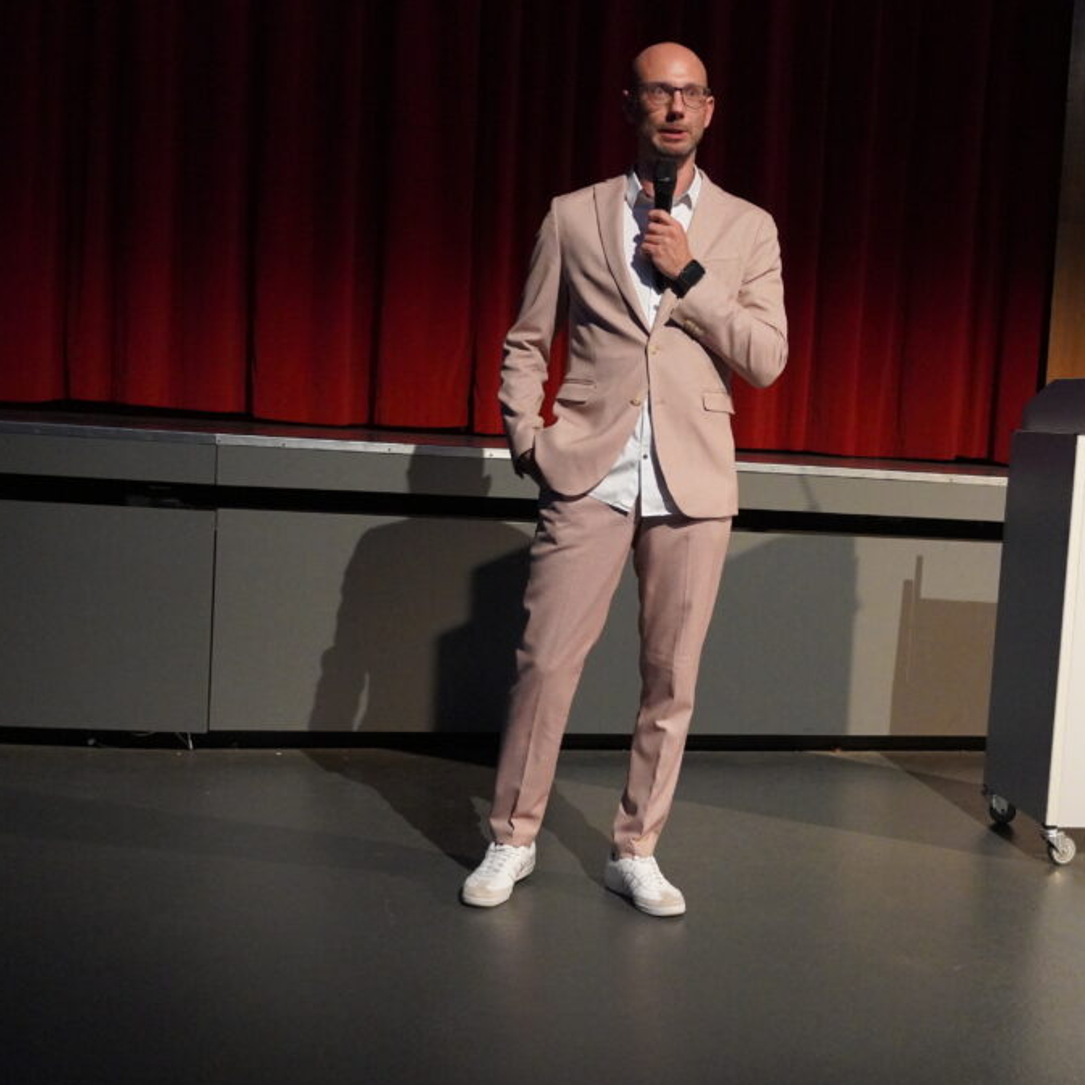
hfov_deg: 37.2
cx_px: 764
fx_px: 1583
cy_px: 548
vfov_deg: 37.8
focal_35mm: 45
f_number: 4
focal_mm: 23
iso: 6400
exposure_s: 1/160
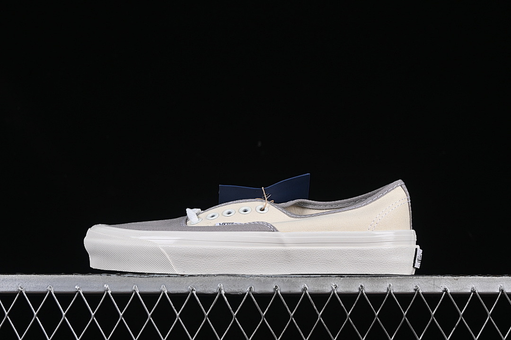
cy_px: 170
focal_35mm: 75
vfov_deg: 18.2
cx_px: 256
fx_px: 1065
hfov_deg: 27.0
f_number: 8
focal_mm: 50
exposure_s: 1/80
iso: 160
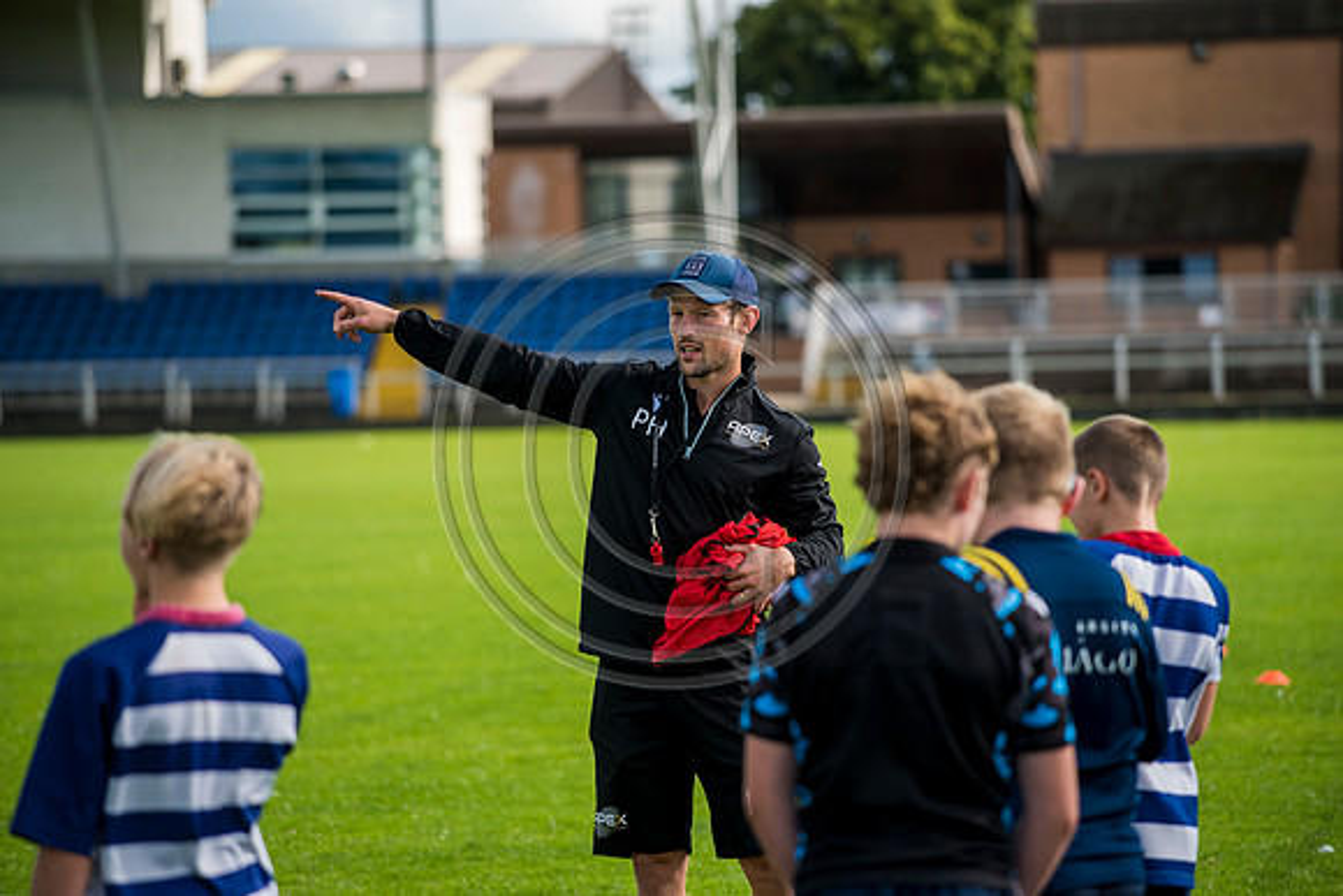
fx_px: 6903
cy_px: 448
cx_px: 672
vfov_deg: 7.4
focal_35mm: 185
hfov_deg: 11.1
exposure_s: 1/1600
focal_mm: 185
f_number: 4
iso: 250
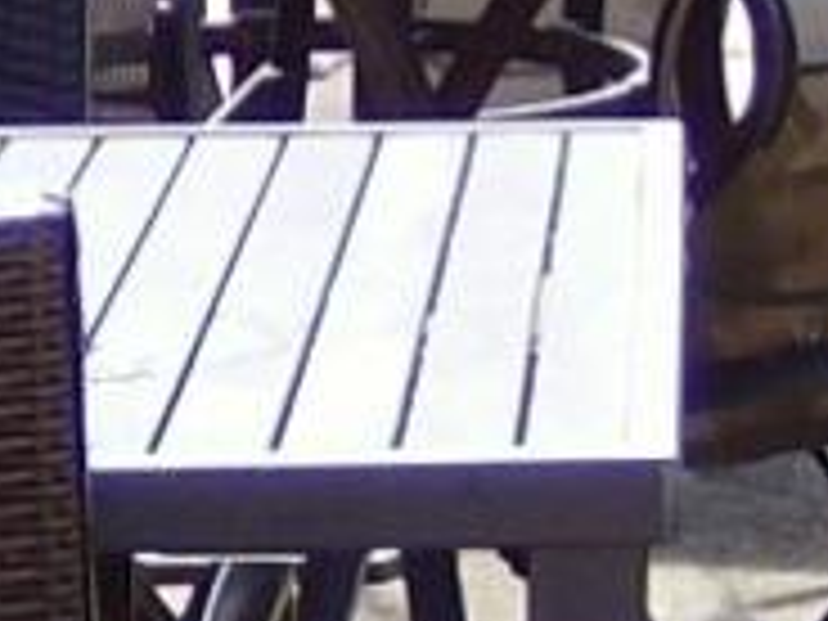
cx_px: -180
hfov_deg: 7.0
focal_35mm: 281
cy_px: 387
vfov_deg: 5.3
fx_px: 6721
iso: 100
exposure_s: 1/458
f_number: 2.8
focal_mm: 6
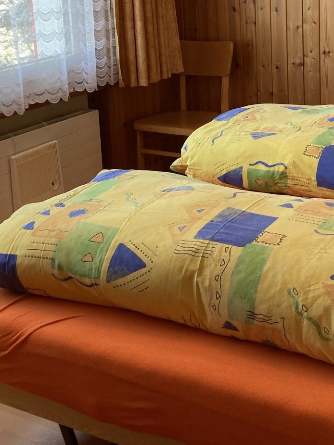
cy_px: 88
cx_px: 239
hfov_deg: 23.5
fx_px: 797
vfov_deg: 30.4
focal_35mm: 62
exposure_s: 1/50
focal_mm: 3.99
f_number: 1.8
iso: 40
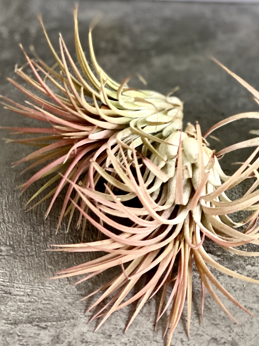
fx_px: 1107
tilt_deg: -38.4
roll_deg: -0.7
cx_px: 206
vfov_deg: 17.7
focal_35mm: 111
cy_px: 118
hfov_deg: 13.3
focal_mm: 7.5
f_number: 2.2
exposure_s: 1/40
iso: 320
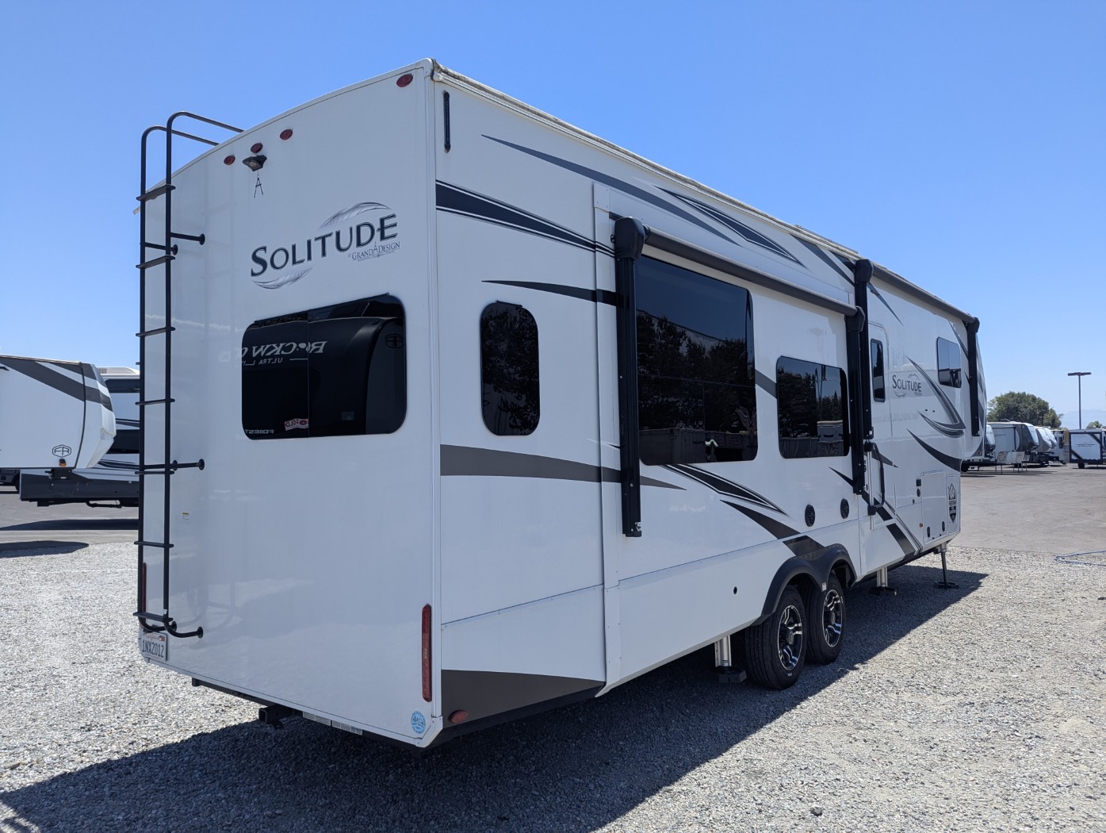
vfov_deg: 56.9
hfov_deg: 71.5
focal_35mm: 24
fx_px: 768
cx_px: 553
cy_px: 416
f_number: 1.85
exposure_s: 1/1715
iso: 47
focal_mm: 6.81
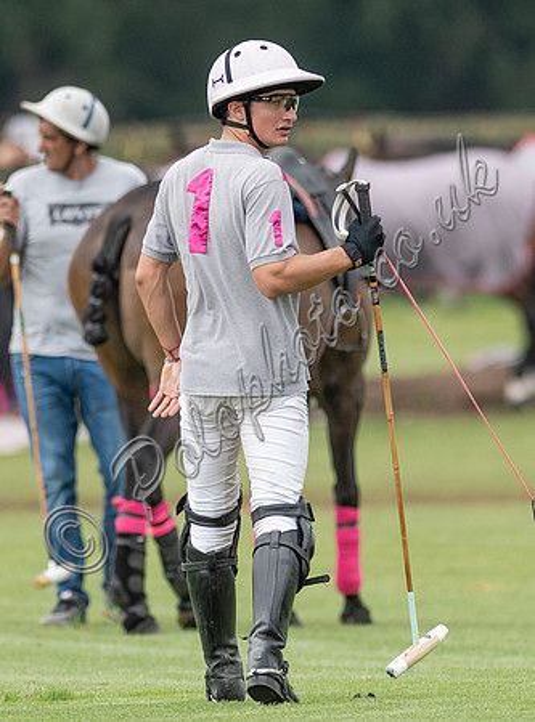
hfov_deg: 1.7
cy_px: 231
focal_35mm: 887
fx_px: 18436
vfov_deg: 2.2
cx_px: 288
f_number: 2.8
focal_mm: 300
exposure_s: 1/5000
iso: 640
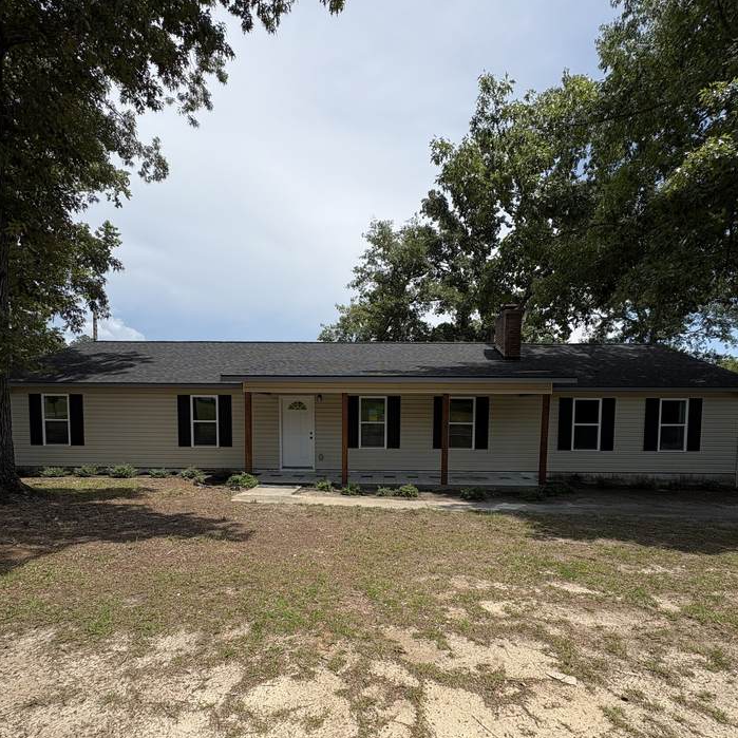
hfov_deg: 84.0
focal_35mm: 17
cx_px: 376
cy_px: 437
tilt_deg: -3.8
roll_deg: -0.4
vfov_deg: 83.1
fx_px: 410
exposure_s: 1/1880
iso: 40
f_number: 2.2
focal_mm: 2.22
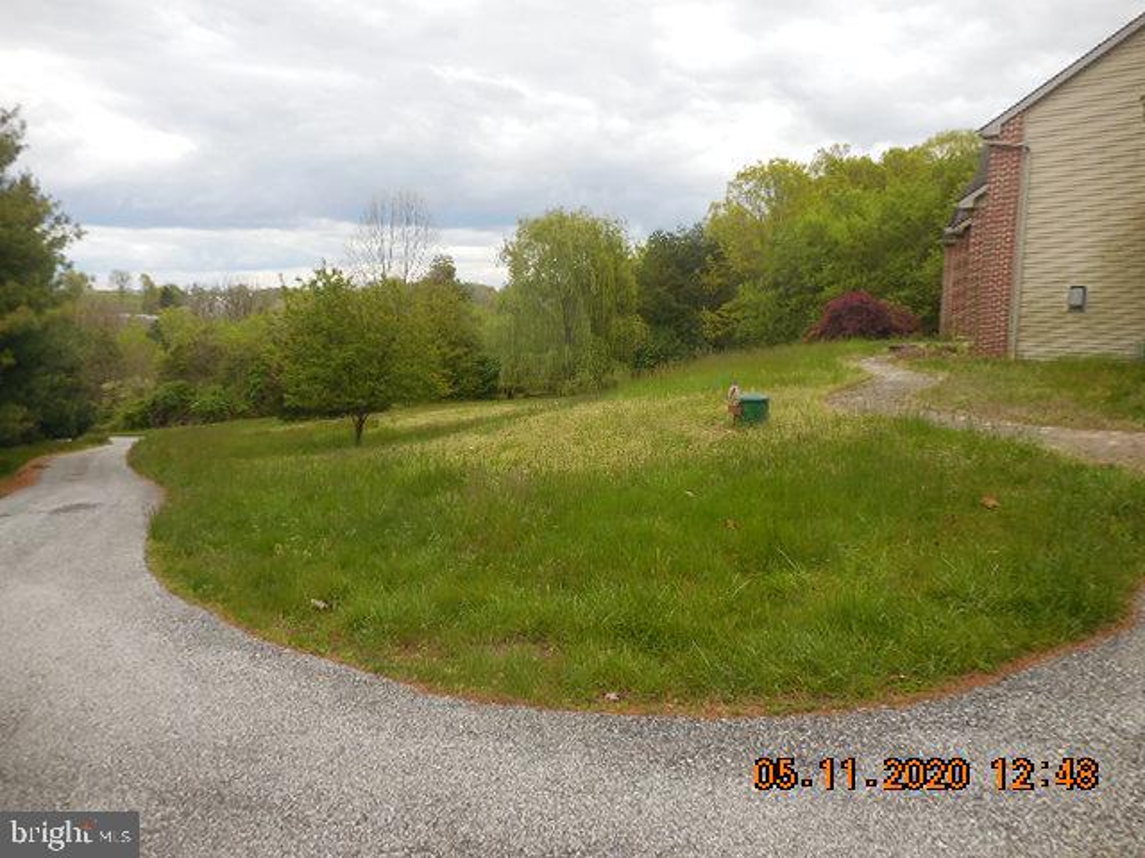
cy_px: 429
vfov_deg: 54.9
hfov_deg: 69.4
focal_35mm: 25
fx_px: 827
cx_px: 572
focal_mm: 4.5
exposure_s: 1/500
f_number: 3.7
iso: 125
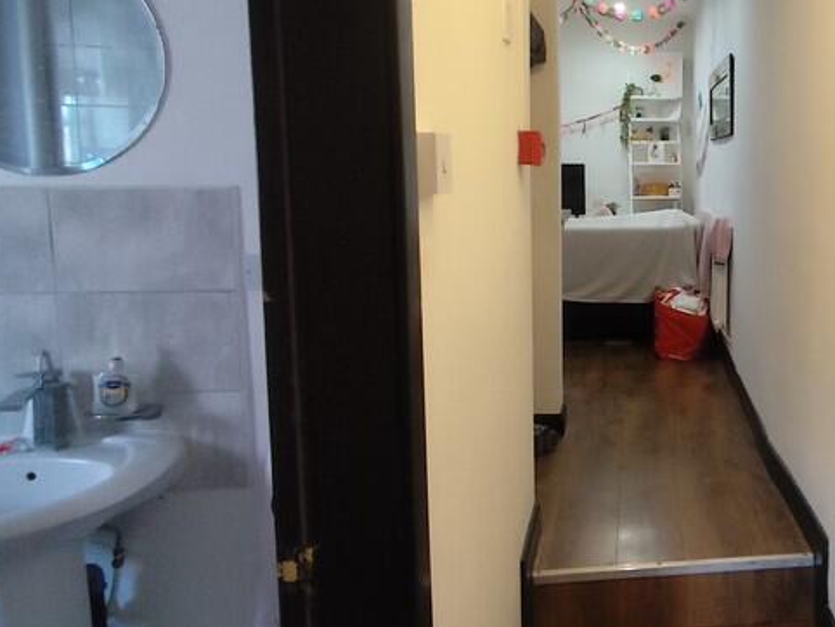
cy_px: 250
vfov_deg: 41.6
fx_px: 821
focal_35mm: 34
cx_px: 738
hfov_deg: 48.7
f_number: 2.2
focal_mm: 1.65
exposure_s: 1/50
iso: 250
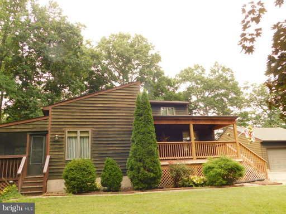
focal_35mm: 30
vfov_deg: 46.8
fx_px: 248
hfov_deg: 60.0
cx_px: 143
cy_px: 107
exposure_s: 1/160
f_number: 3.2
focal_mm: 5.3
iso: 125
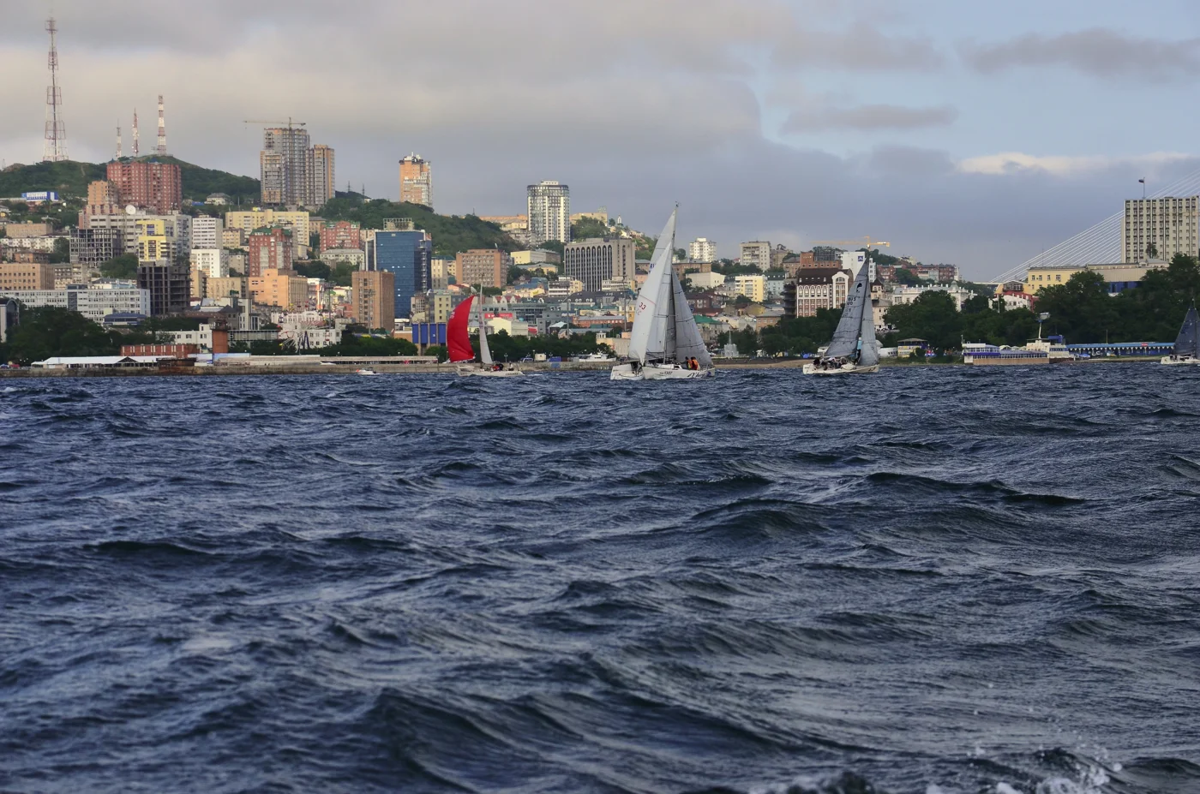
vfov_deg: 13.0
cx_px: 600
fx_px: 3492
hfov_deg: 19.5
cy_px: 397
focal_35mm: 105
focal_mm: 70
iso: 200
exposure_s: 1/1000
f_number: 8
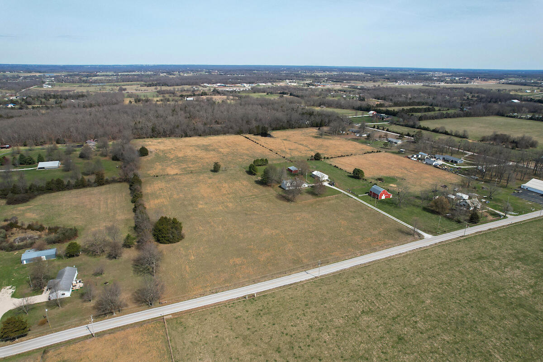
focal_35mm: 22
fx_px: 332
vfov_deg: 57.2
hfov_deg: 78.6
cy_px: 181
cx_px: 272
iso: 120
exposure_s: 1/2000
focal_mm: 8.38
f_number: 2.8
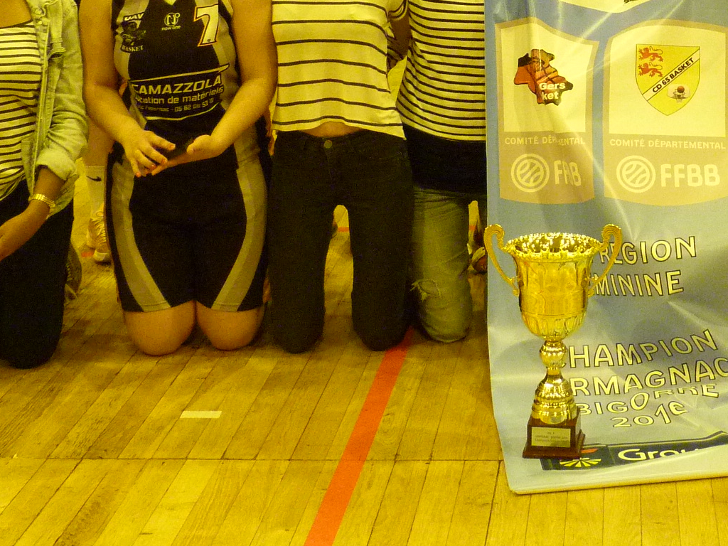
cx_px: 690
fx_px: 1682
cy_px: -24
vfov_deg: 17.9
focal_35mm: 80
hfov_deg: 23.6
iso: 400
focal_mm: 5.7
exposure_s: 1/50
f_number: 3
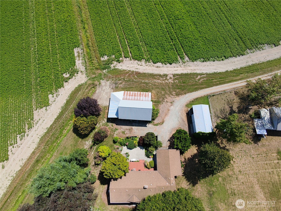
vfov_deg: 78.1
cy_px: 106
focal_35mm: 16
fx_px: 130
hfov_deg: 94.5
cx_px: 140
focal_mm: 16
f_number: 2.55
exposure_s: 1/1153
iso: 101
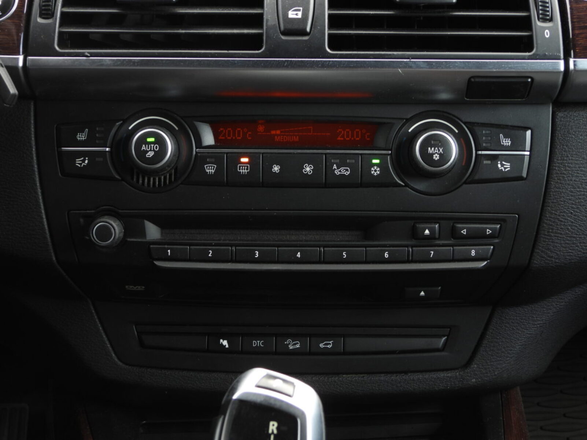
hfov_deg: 27.8
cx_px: 294
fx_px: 1187
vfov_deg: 21.0
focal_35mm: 70
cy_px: 220
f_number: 3.5
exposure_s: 1/30
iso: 100
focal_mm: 12.6
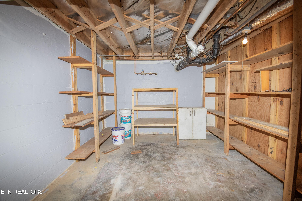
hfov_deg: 96.7
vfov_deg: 73.7
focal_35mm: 16
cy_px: 100
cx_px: 151
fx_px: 134
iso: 640
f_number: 9
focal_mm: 16
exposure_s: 1/160
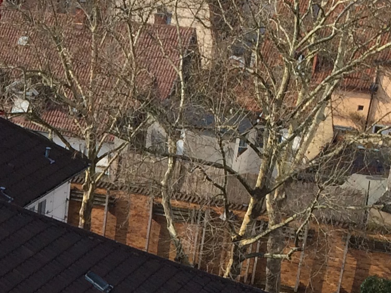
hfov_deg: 14.6
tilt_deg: -28.1
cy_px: 417
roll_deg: -0.9
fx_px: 1423
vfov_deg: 11.4
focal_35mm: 126
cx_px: -192
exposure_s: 1/1709
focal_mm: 4.15
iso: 32
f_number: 2.2
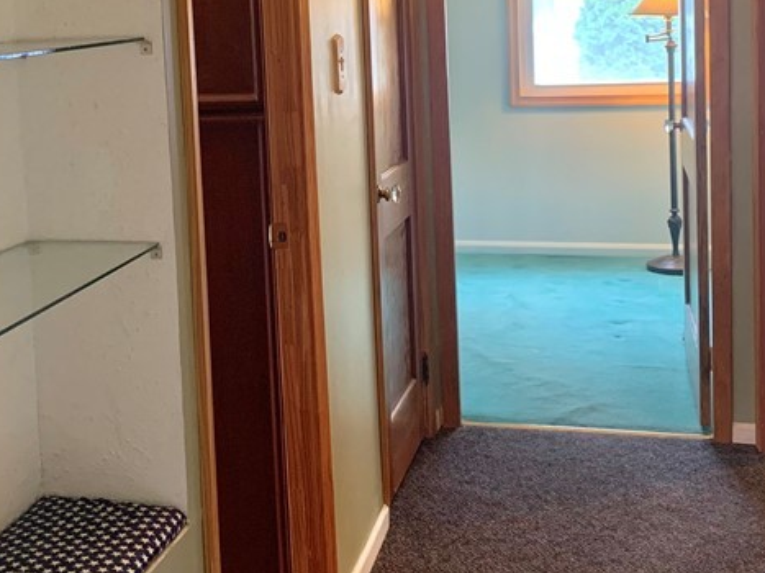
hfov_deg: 33.7
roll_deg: +1.9
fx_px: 1259
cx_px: 318
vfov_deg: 25.3
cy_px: 138
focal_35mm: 57
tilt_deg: -4.1
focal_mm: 4.25
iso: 320
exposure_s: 1/60
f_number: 1.8
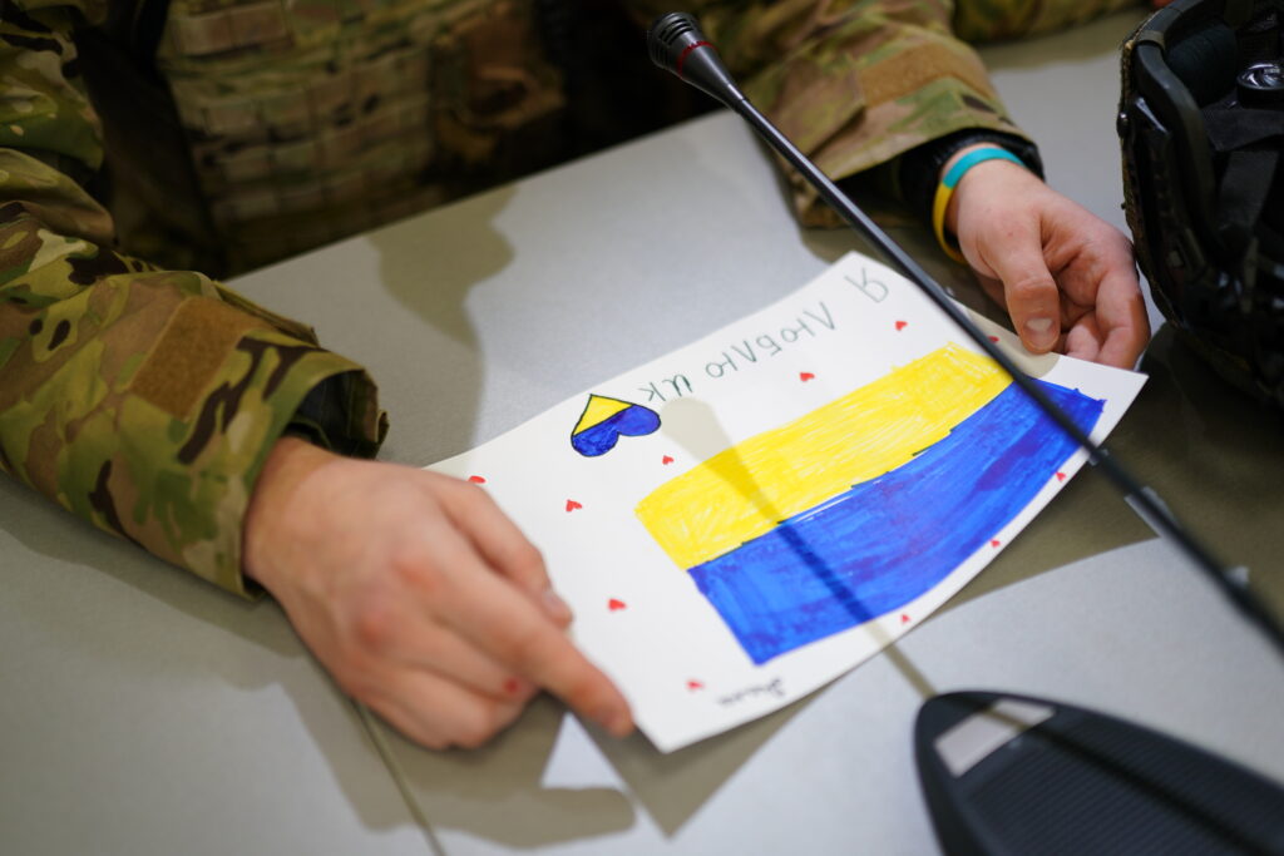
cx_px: 642
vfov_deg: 37.9
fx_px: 1248
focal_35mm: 35
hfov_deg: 54.4
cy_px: 428
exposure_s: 1/500
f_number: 1.4
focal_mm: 35
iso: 200
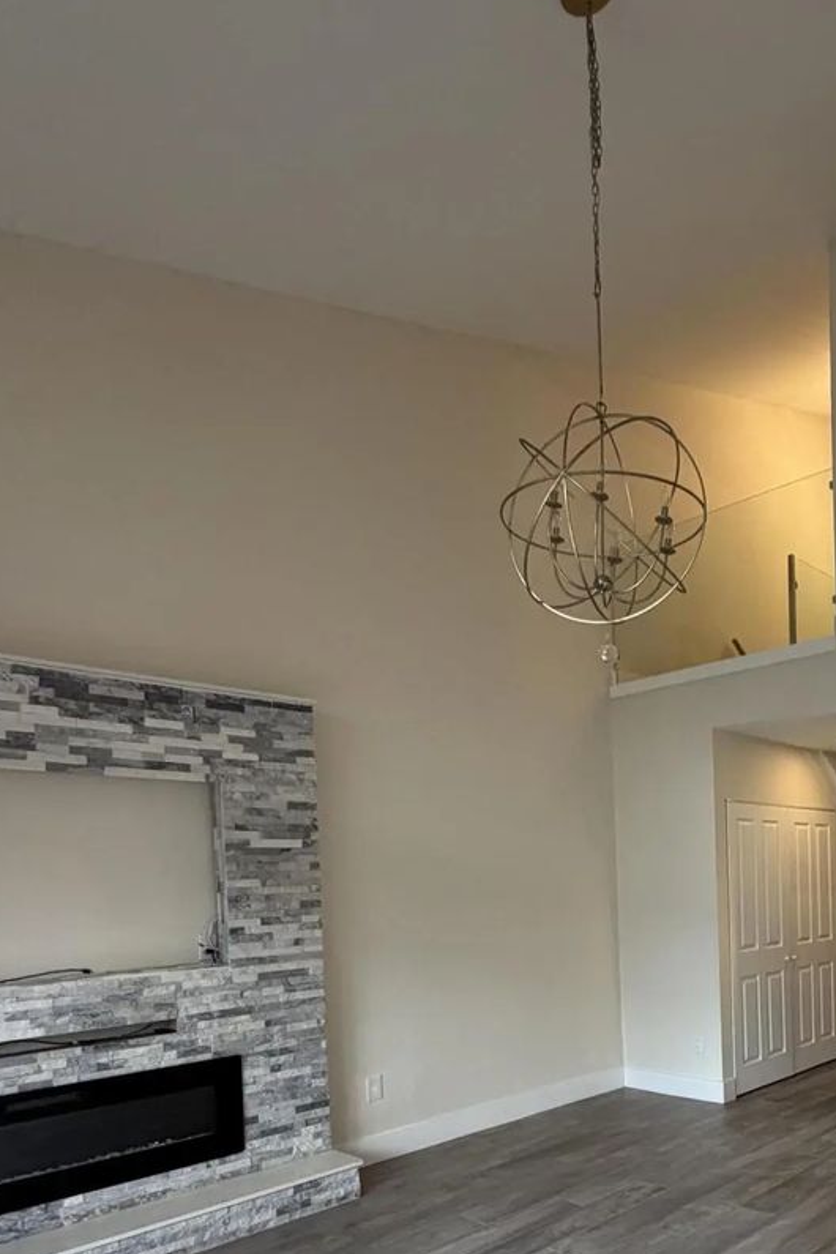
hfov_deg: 47.8
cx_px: 696
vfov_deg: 68.1
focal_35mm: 25
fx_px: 871
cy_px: 900
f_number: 2.2
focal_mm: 2.22
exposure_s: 1/120
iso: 160
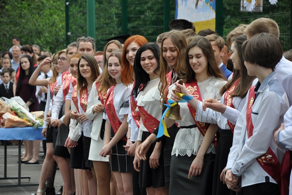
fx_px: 1276
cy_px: 98
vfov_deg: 8.7
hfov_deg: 13.1
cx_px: 146
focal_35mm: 158
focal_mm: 105
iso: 200
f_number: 6.3
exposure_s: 1/160
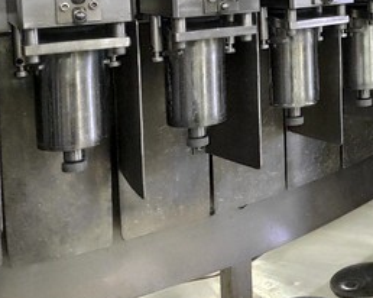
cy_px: -4
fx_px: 695
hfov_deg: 26.8
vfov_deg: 23.1
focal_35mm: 63
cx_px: 442
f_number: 1.75
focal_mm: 4.77
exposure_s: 1/50
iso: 1884
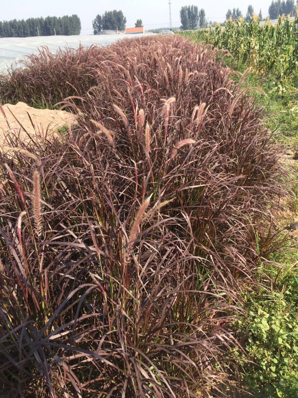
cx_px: 149
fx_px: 333
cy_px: 199
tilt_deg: -25.5
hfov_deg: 48.2
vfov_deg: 61.7
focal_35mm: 29
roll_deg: +5.3
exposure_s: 1/694
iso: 32
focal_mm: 4.15
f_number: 2.2
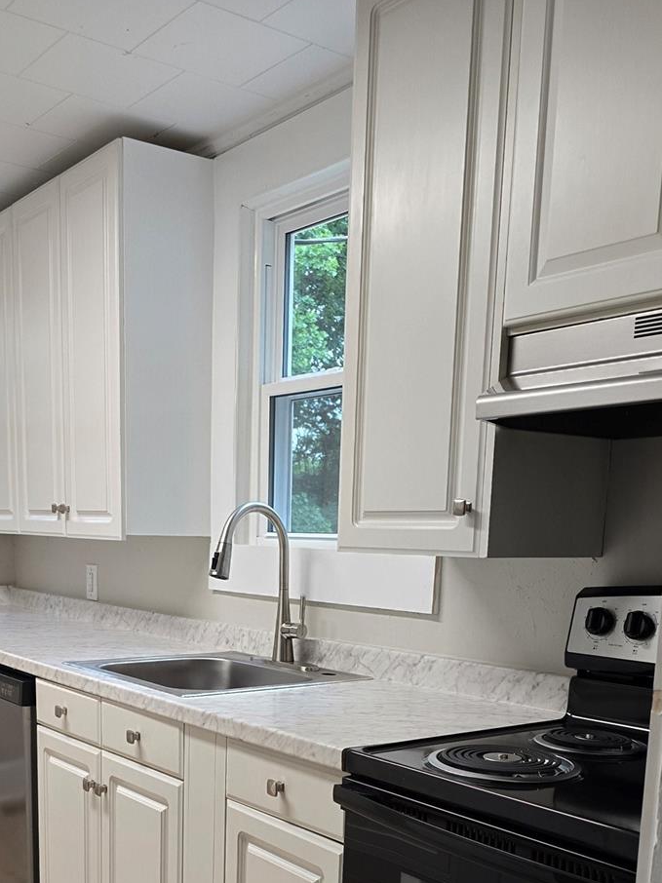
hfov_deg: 36.7
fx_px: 995
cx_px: 264
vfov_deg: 45.4
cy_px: 708
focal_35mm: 39
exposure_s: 1/120
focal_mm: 6.3
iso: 200
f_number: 1.7
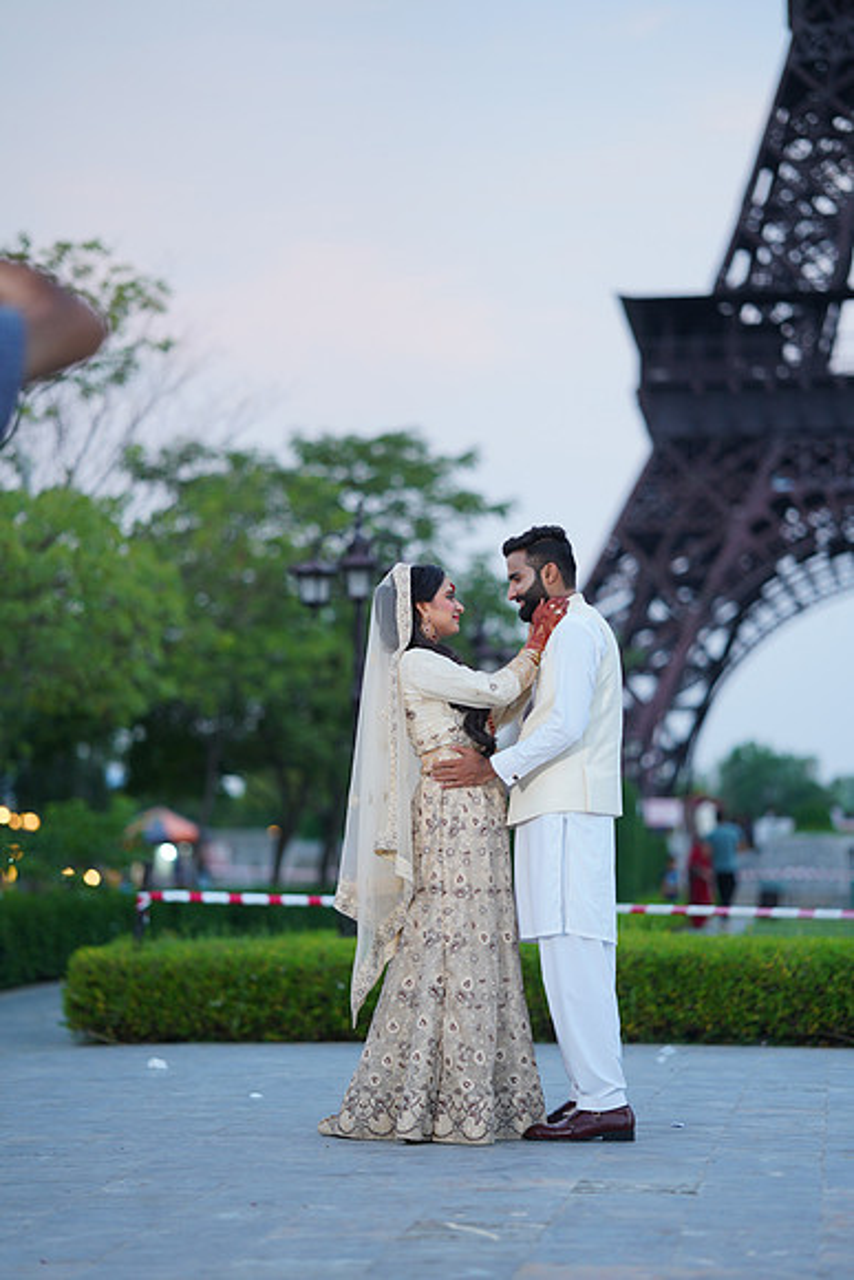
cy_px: 640
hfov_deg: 16.1
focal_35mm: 85
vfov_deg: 23.9
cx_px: 427
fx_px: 3023
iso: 200
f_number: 1.4
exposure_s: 1/200
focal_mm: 85
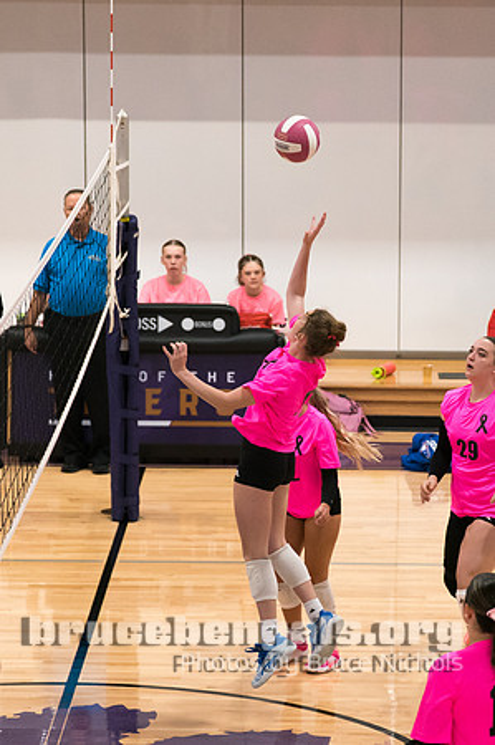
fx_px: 3485
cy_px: 418
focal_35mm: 169
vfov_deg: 12.2
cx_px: 292
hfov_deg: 8.1
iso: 3200
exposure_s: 1/1000
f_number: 2.8
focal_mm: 83
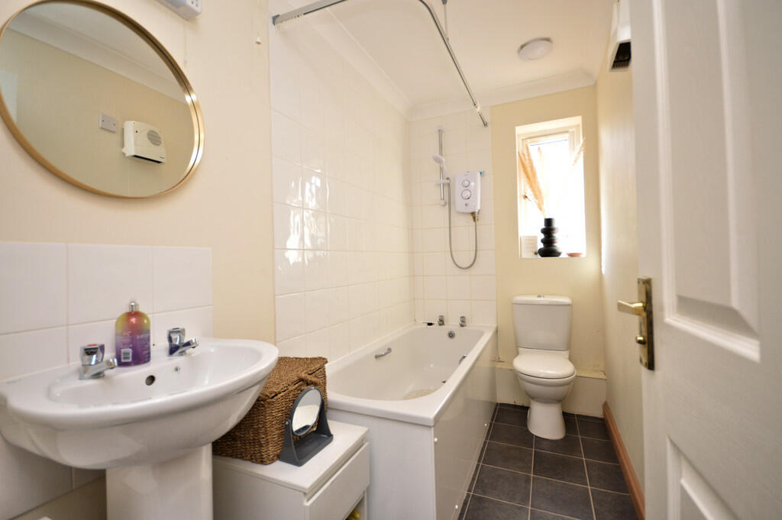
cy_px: 260
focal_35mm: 15
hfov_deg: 100.4
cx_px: 391
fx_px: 326
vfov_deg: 77.2
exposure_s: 1/100
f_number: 4
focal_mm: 10
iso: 400
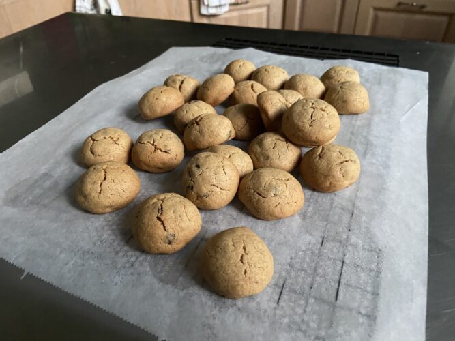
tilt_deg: -38.1
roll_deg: +2.3
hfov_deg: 67.3
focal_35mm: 26
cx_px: 228
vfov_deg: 53.0
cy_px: 170
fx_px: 342
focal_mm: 4.25
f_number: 1.8
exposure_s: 1/30
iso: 640
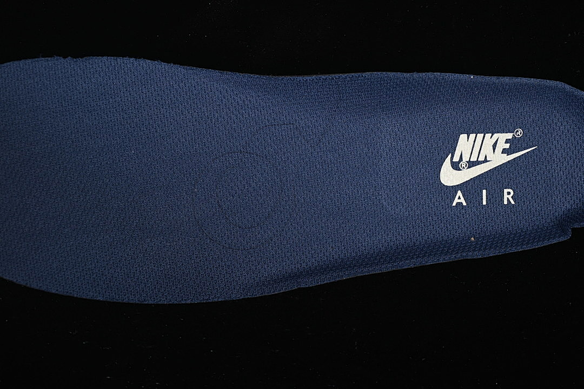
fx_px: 1217
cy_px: 194
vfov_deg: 18.2
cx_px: 292
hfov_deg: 27.0
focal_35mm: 75
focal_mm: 50
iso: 160
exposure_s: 1/80
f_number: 7.1
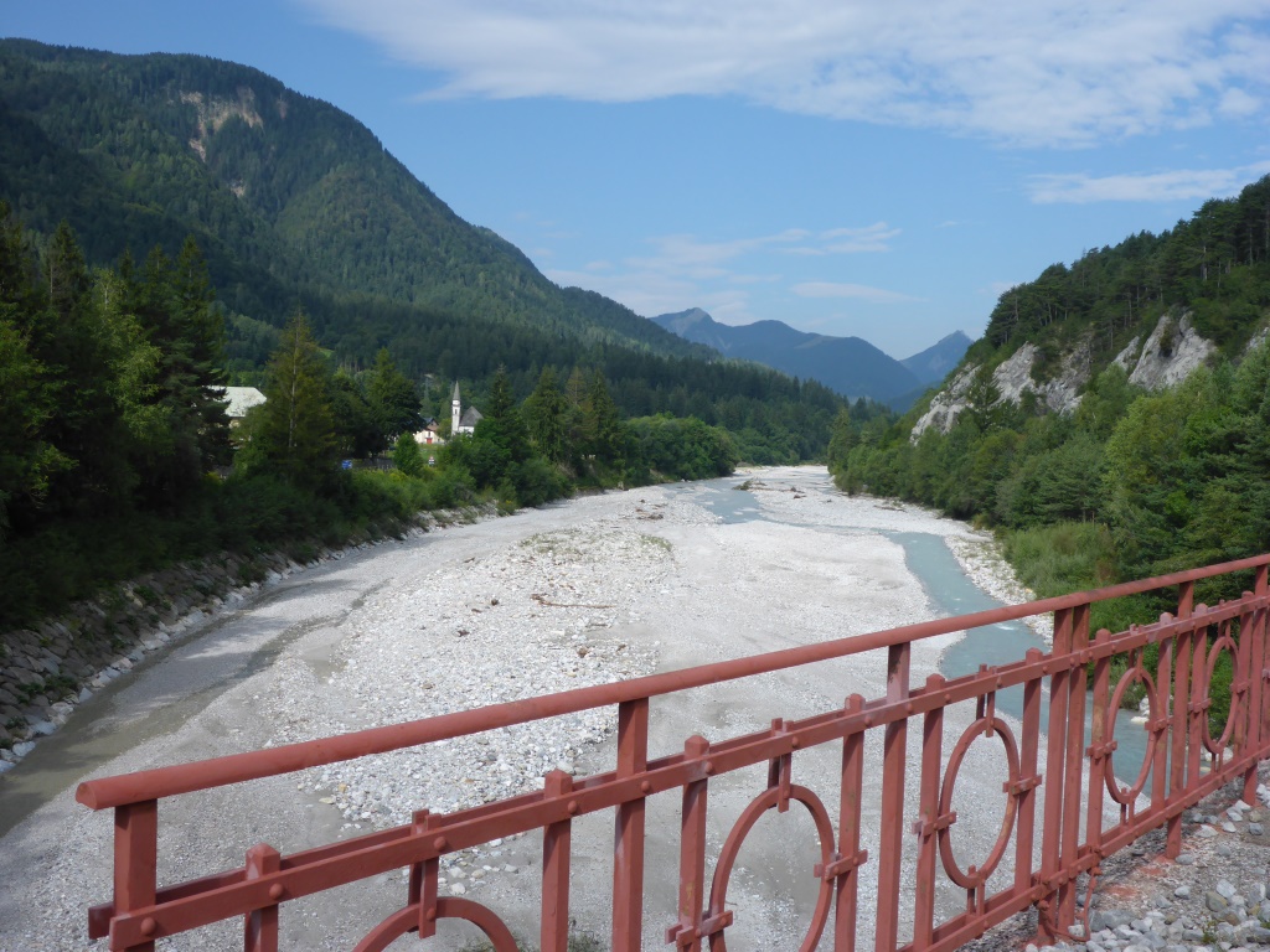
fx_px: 1321
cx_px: 635
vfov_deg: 39.7
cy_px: 476
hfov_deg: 51.4
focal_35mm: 36
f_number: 3.9
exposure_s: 1/800
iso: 100
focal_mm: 6.4
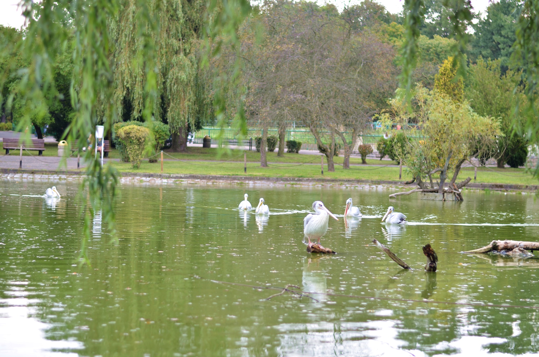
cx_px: 270
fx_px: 1121
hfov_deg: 27.0
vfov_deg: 18.1
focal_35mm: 75
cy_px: 178
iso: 100
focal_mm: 50
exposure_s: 1/200
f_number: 1.8
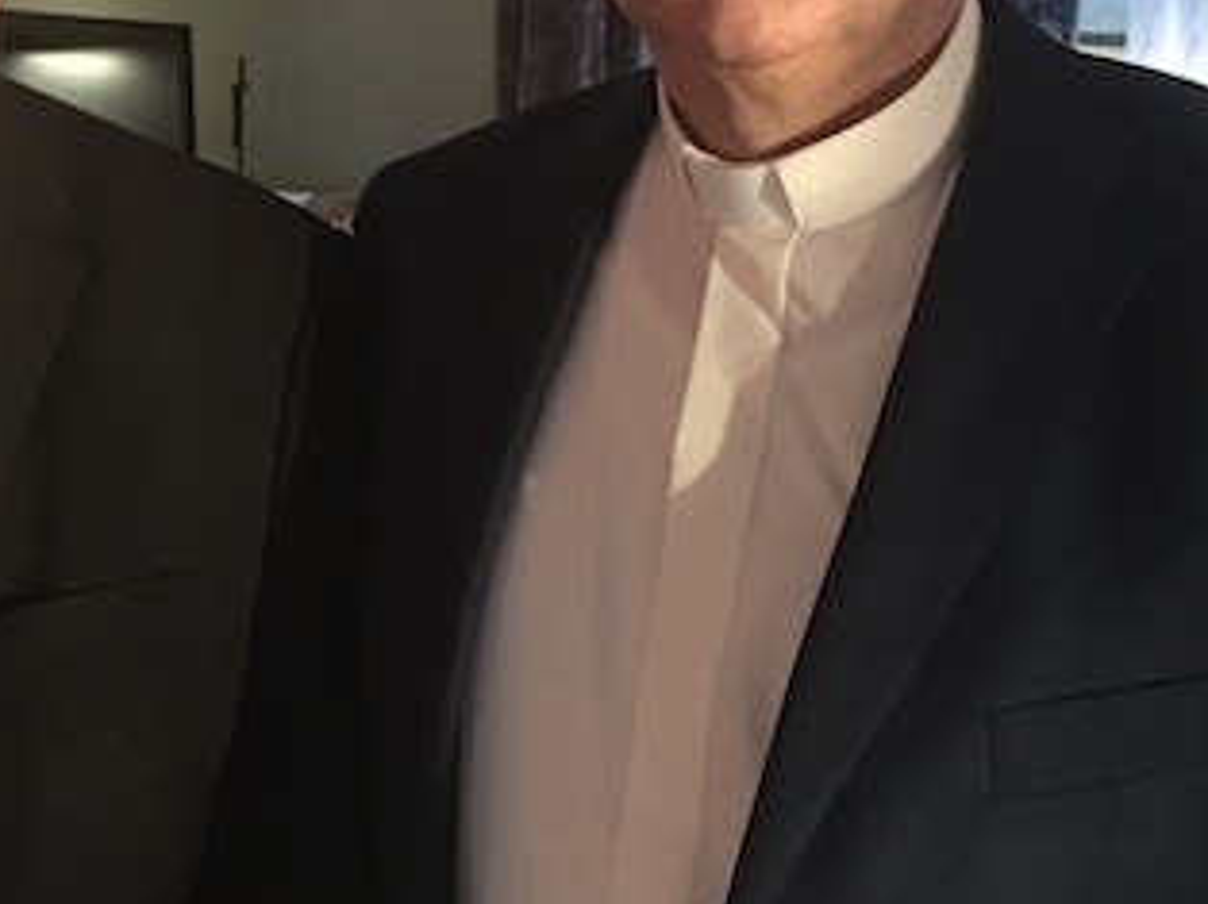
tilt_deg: -12.6
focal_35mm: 74
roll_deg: +0.5
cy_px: 377
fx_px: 2580
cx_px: 231
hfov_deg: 25.9
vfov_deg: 19.9
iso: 200
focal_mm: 4.15
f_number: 2.2
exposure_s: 1/17
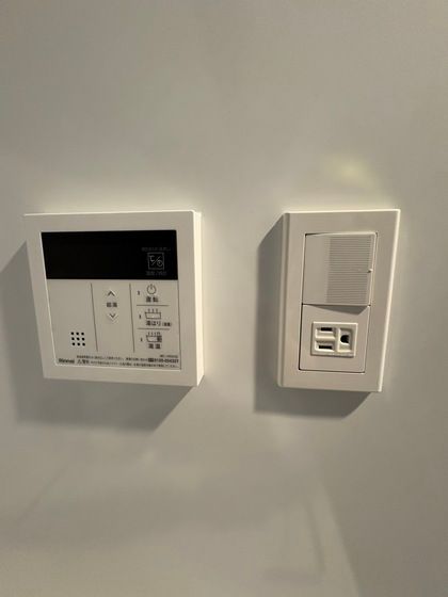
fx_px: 242
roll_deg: -0.6
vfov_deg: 102.1
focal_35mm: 14
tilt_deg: -8.6
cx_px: 224
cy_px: 298
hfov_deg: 85.7
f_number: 2.2
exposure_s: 1/60
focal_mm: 2.22
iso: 250
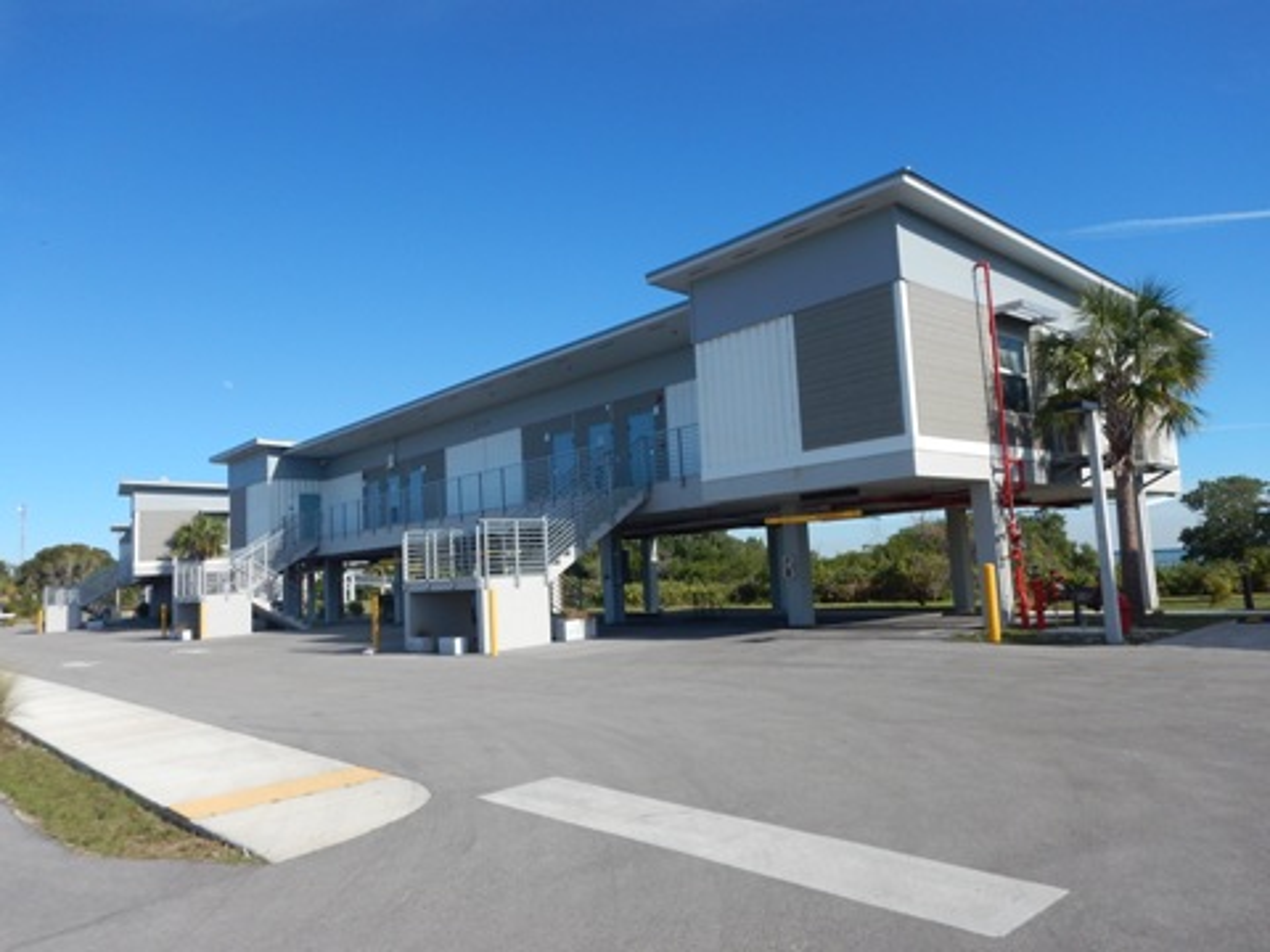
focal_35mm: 24
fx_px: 881
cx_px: 635
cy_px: 476
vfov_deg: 56.8
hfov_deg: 71.6
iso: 125
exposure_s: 1/1000
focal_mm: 4.3
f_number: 4.1
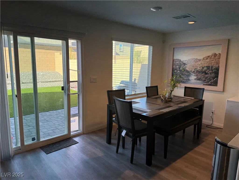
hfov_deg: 71.6
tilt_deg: -9.0
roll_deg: -1.2
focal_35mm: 24
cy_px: 90
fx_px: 166
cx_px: 120
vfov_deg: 56.8
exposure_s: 1/239
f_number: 1.78
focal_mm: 6.76
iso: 100
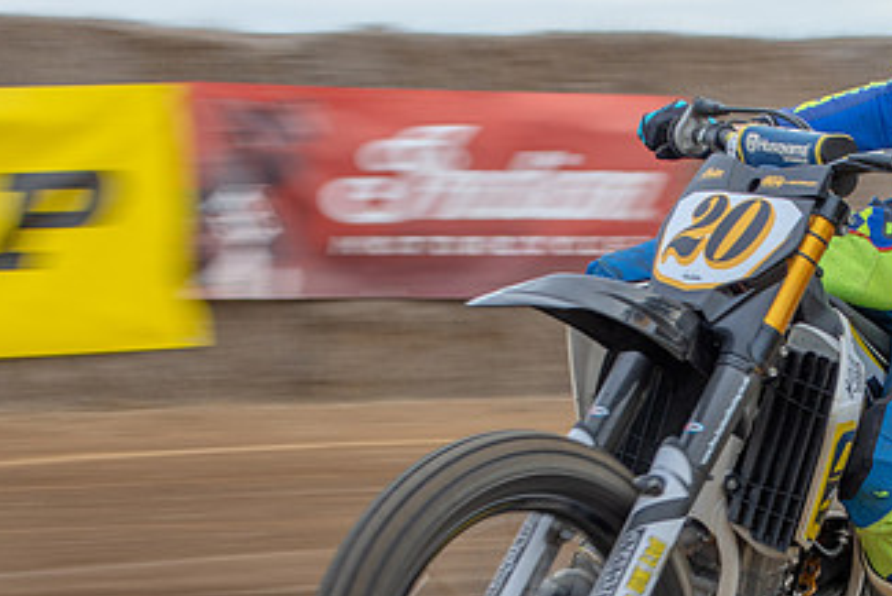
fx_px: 4933
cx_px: 791
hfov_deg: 10.3
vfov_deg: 6.9
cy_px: 373
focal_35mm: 199
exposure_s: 1/125
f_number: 8
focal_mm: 66
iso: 320
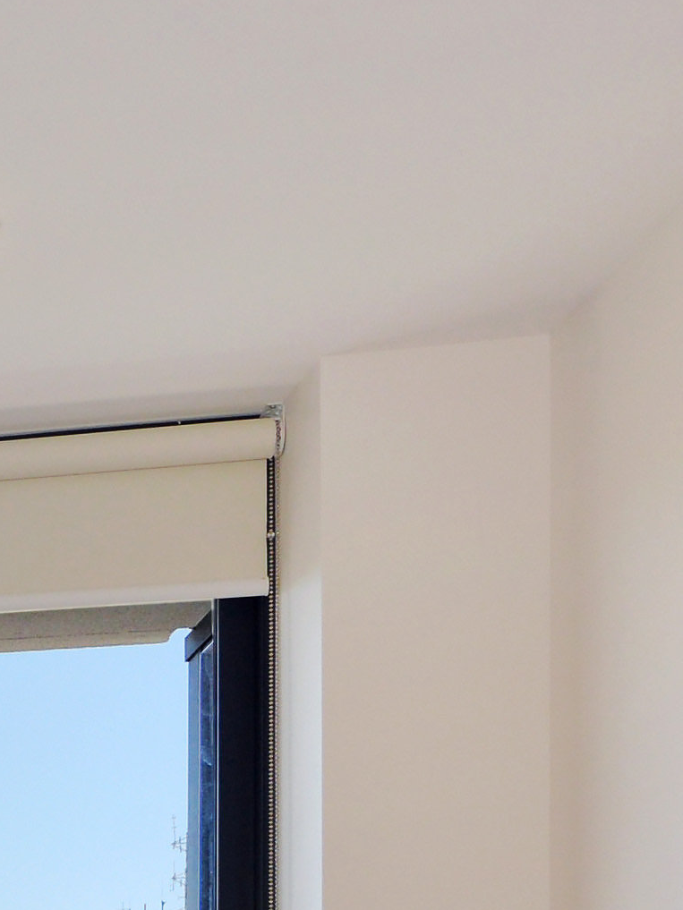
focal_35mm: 91
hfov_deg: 11.1
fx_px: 2393
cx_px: -1301
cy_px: 1135
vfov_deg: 20.0
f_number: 8
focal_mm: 16
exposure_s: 1/125
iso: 400
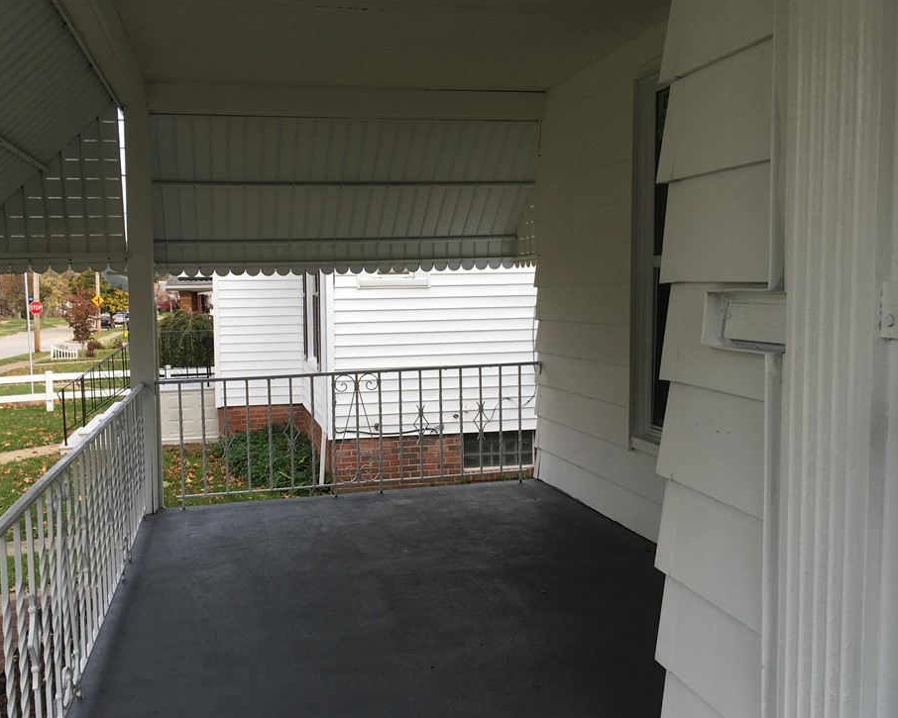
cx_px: 399
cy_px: 355
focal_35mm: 32
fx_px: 851
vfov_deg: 45.8
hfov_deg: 55.5
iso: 25
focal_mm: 4.15
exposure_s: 1/509
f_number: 2.2
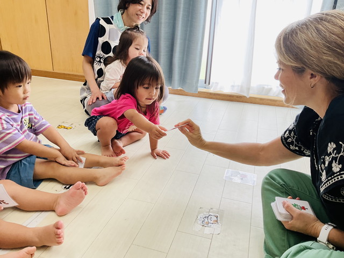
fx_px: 288
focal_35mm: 29
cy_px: 129
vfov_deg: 48.2
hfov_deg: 61.7
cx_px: 172
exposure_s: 1/100
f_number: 1.8
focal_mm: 3
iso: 25
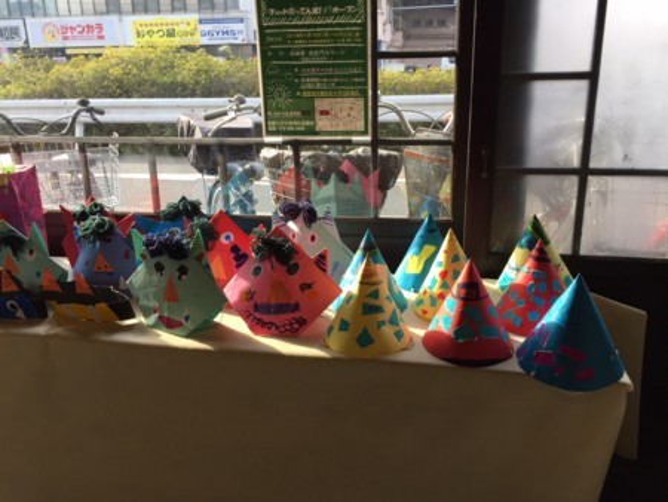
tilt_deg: -17.7
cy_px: 251
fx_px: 560
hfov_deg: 61.6
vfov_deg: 48.3
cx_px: 334
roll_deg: +1.7
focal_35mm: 29
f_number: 2.2
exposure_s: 1/234
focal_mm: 4.15
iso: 32
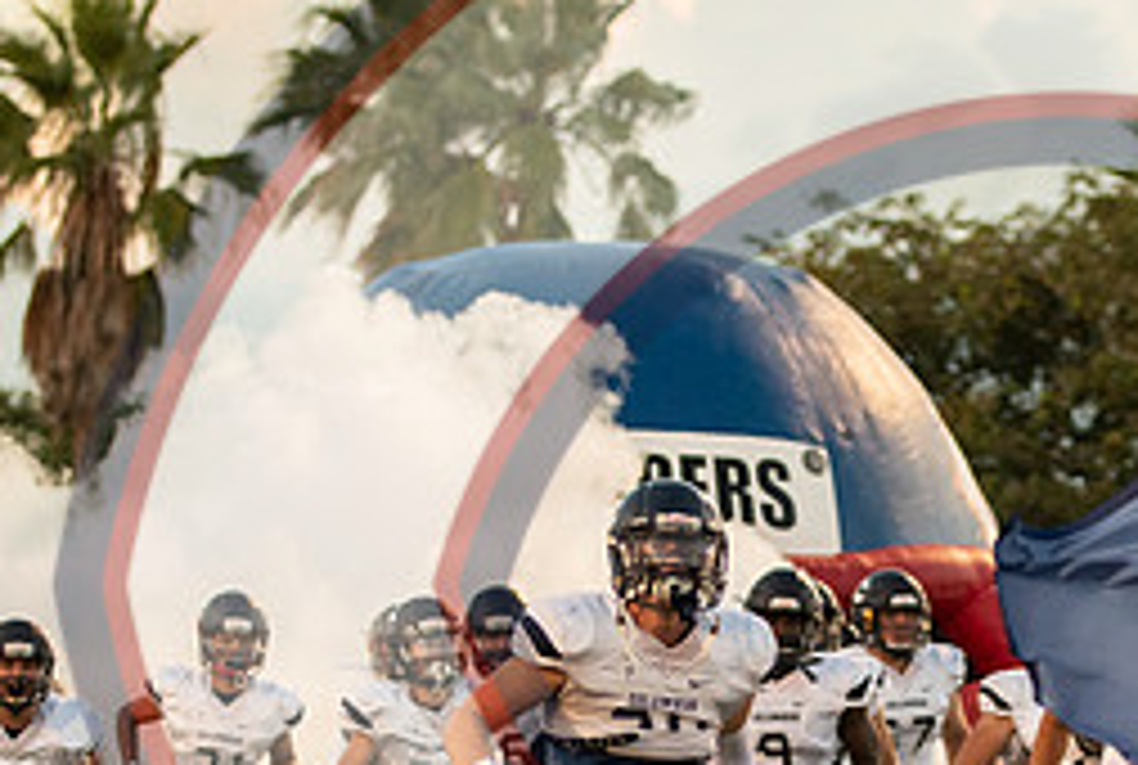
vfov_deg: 3.6
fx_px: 12167
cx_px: 861
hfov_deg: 5.4
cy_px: 703
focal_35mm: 384
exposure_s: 1/1600
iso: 1400
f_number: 2.8
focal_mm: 98
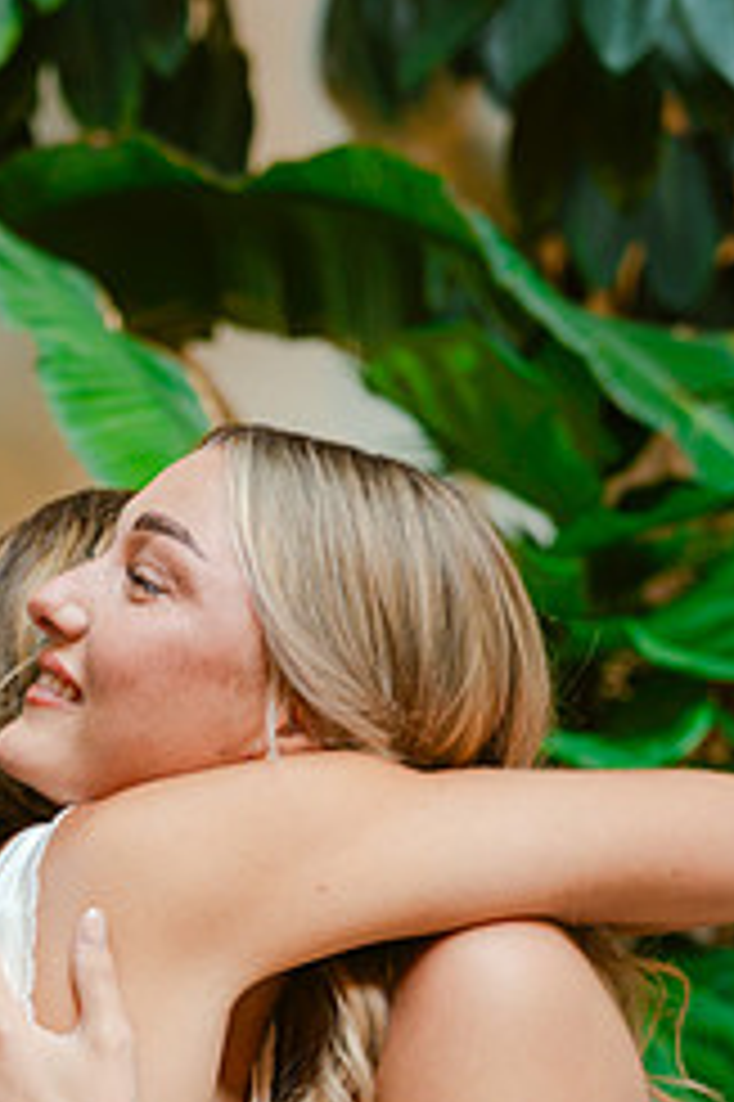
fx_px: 2726
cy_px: 922
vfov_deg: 22.5
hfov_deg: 15.2
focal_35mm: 89
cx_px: 122
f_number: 2.8
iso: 1000
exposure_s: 1/250
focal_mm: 48.4
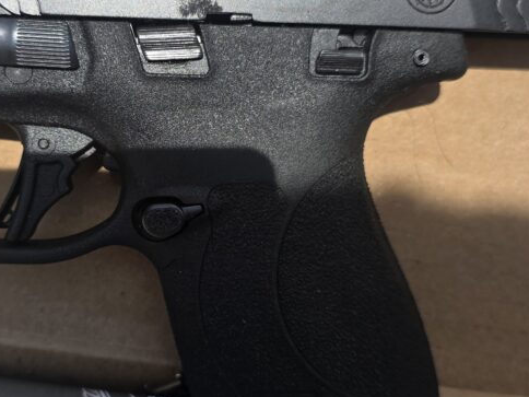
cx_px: 183
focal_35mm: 38
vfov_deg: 37.7
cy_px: 188
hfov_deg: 48.3
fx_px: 581
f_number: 1.7
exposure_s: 1/5608
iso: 80
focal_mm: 6.3
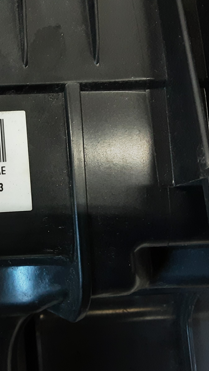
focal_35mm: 40
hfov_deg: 26.9
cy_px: 188
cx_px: -30
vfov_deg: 50.5
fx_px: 394
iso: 160
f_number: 1.9
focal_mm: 2.91
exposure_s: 1/50
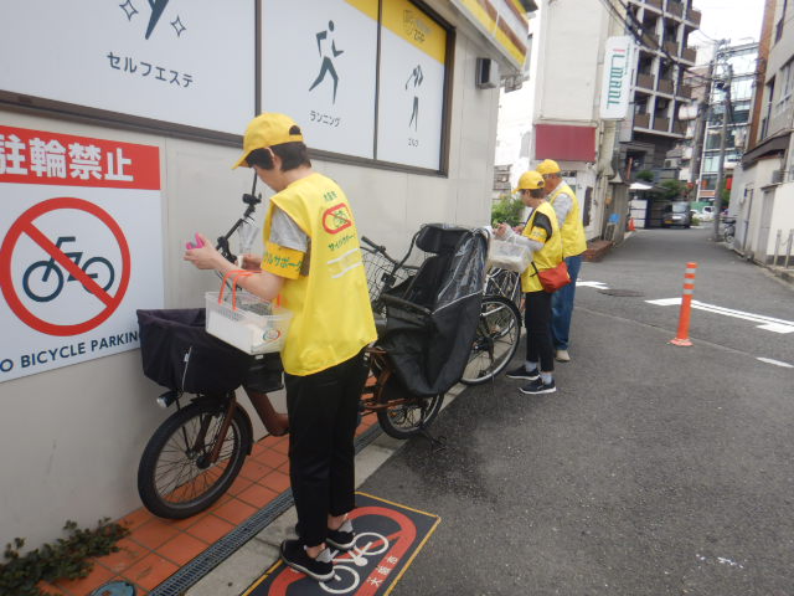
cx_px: 397
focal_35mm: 24
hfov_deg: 71.6
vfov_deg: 56.8
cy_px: 298
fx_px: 550
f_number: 2.8
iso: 125
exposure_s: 1/800
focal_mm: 4.3
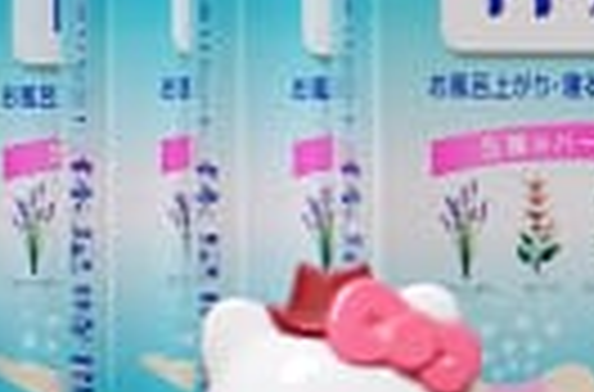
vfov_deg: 5.4
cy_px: -5
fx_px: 4150
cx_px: 902
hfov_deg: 8.0
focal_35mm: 252
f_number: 3.5
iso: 1000
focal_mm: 35
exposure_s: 1/30
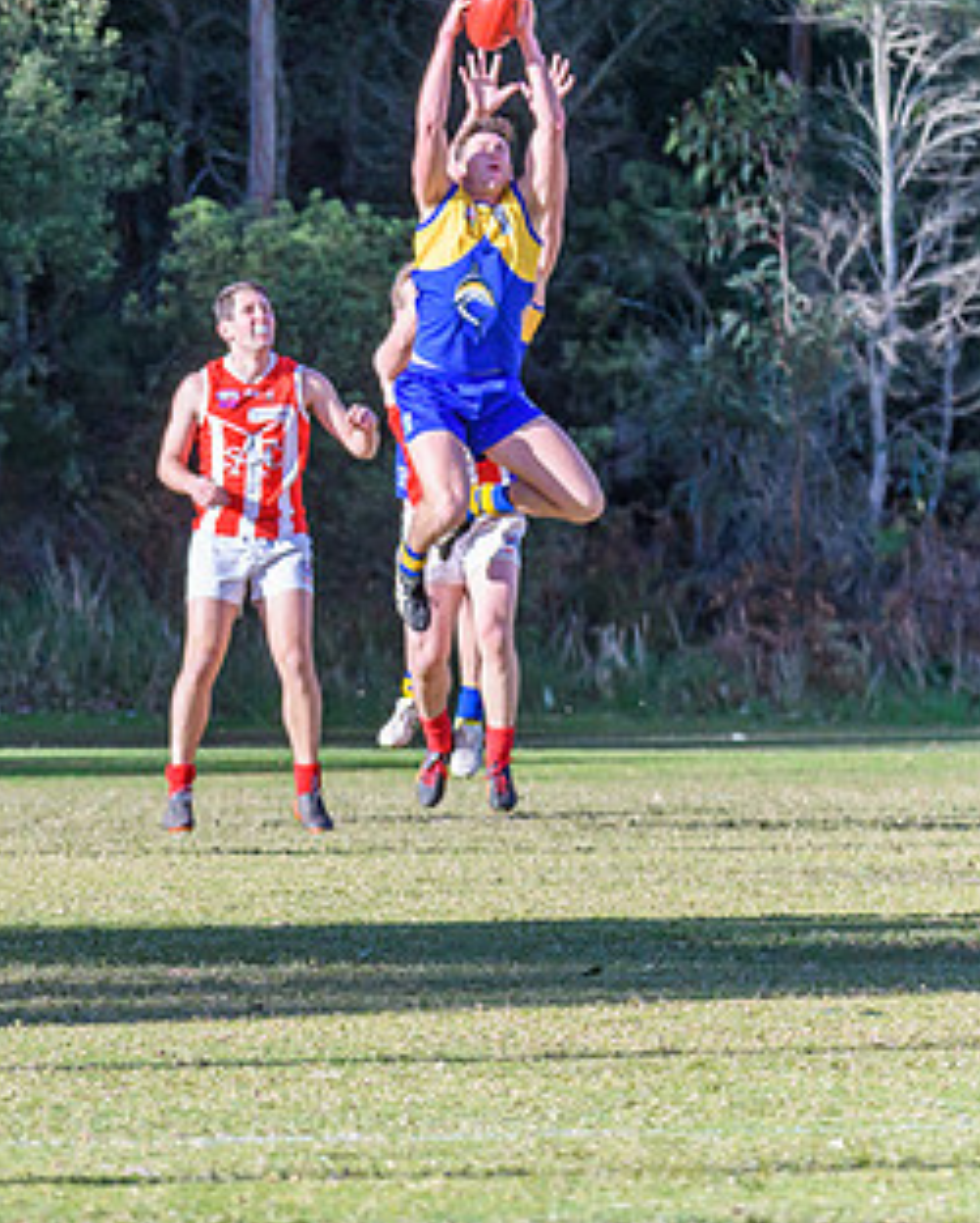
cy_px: 581
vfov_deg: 3.1
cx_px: -79
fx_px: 22311
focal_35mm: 616
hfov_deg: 2.5
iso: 800
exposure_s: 1/1250
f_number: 9
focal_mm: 220
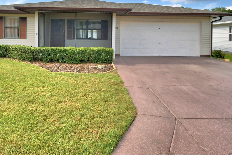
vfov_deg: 50.5
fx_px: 155
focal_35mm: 24
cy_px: 35
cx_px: 100
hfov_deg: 73.4
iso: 100
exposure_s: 1/1000
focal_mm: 10
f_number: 4.5
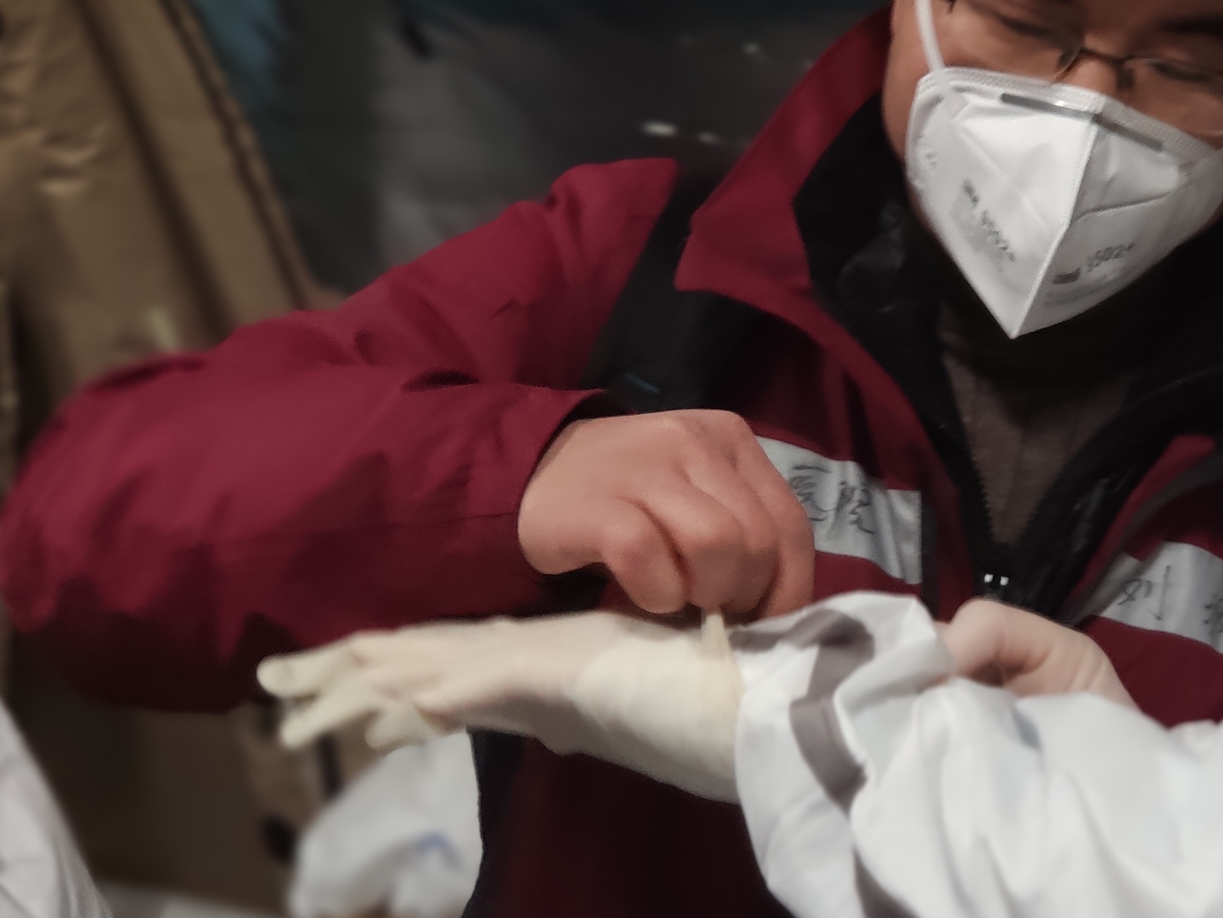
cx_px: 1012
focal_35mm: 98
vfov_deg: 15.1
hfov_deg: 19.8
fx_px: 3462
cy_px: 534
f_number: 2.2
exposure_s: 1/33
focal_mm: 6.22
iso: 1156
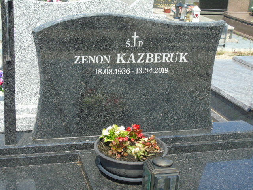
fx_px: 395
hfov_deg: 35.5
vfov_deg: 27.0
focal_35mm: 54
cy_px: 95
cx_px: 126
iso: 80
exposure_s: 1/320
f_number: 4.3
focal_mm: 9.6
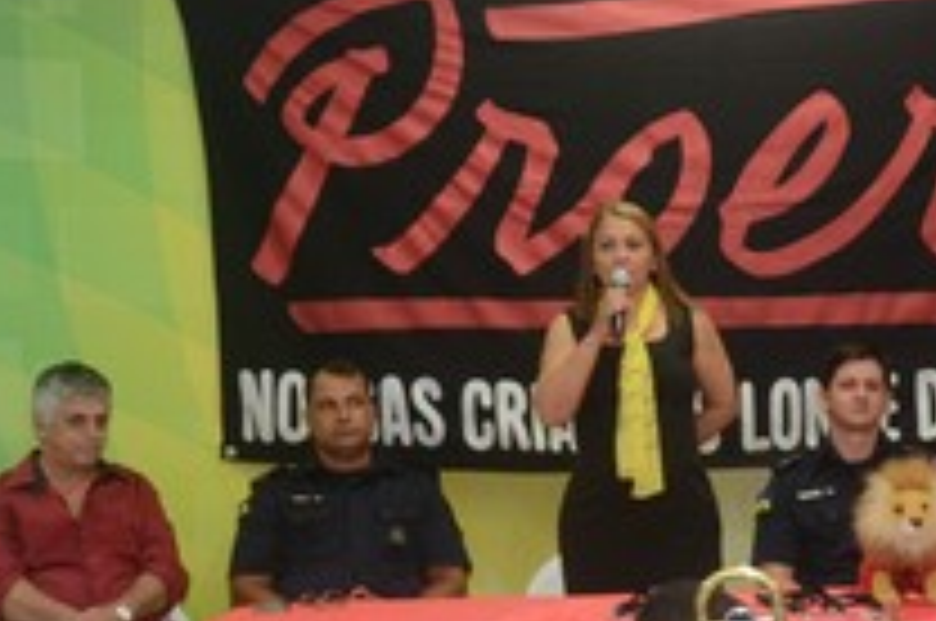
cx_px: 662
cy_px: 558
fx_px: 2362
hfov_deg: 22.3
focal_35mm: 91
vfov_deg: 14.8
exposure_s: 1/80
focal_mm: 28
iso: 1600
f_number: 4
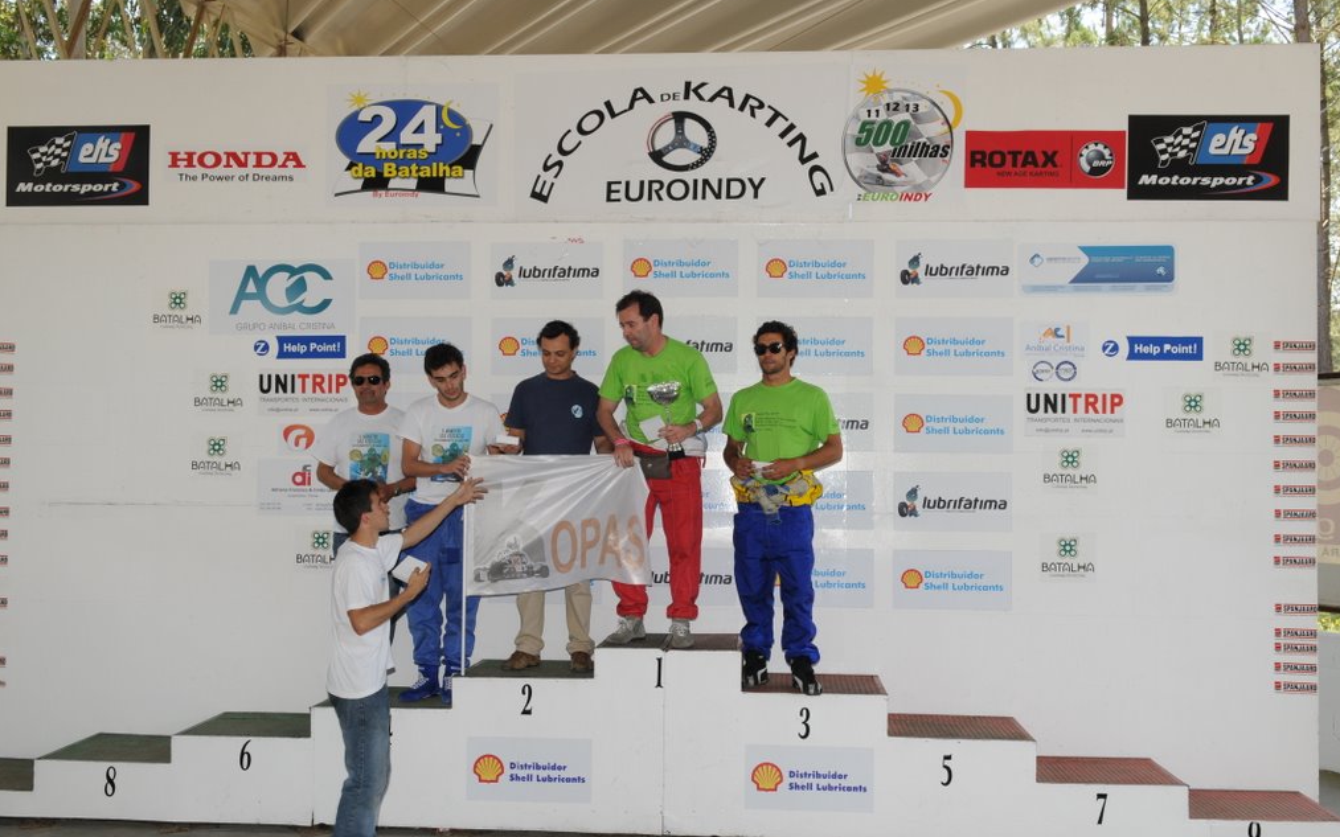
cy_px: 440
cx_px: 675
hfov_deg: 54.6
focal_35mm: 36
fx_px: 1297
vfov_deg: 35.8
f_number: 8
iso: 200
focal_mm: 23
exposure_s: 1/60
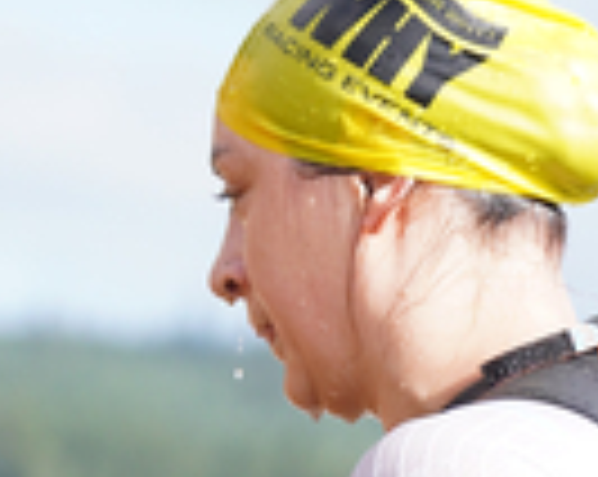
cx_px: 292
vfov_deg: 3.8
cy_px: 850
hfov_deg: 4.7
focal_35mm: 408
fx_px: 7210
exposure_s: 1/1600
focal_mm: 70
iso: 200
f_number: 2.8
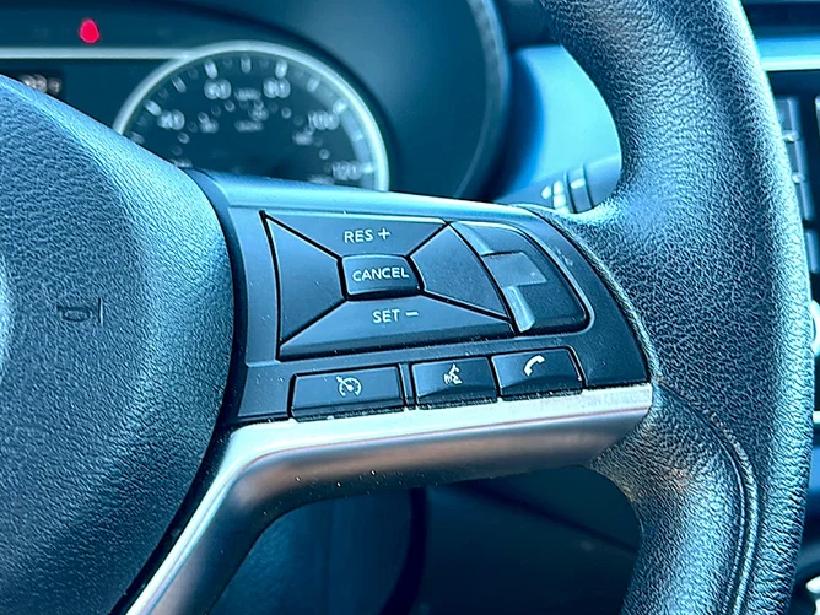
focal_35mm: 44
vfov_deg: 32.9
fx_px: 1042
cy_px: 301
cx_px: 420
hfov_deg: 42.9
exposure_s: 1/53
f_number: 1.78
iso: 50
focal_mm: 6.86
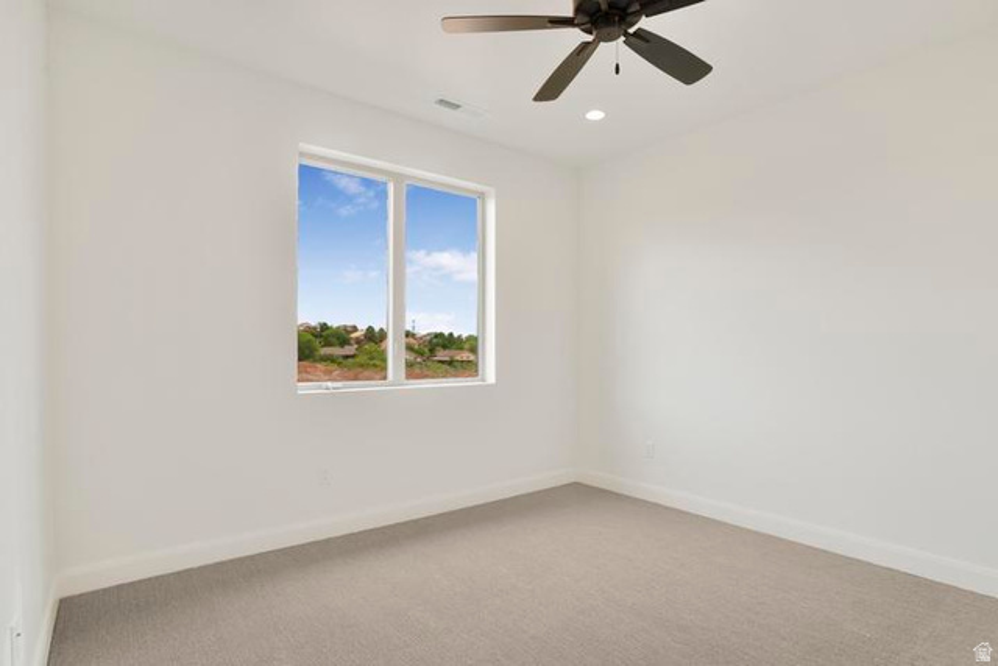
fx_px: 471
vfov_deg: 70.5
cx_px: 499
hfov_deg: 93.3
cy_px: 333
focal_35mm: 17
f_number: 9
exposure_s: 1/6
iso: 250
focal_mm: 17
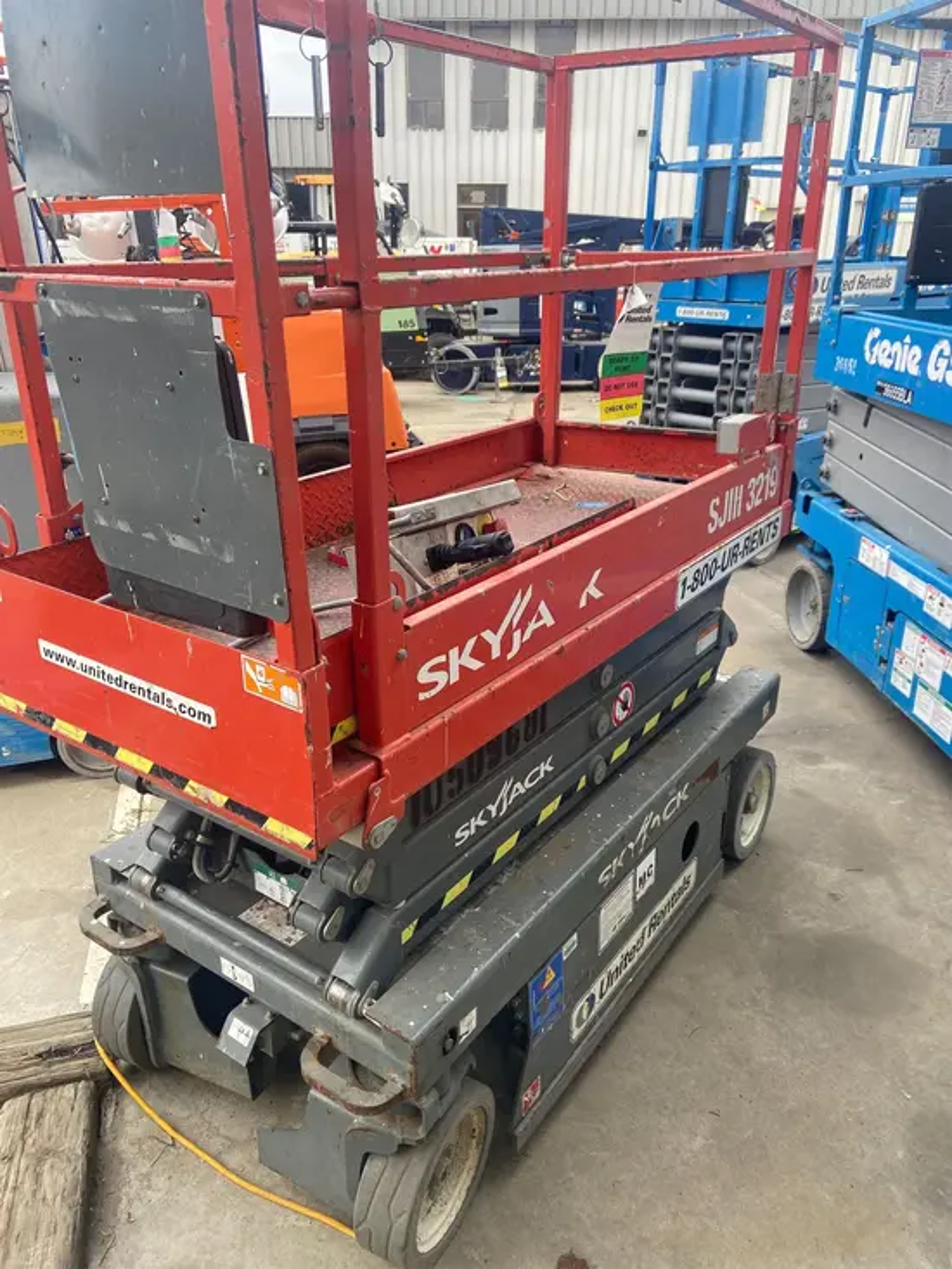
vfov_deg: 67.3
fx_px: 953
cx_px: 476
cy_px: 634
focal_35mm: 26
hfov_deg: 53.1
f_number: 1.8
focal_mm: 4.25
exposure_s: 1/121
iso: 50
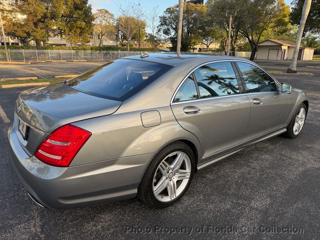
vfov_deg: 56.8
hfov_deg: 71.6
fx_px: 222
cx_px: 160
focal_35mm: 24
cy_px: 120
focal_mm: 6.76
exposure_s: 1/593
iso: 80
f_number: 1.78
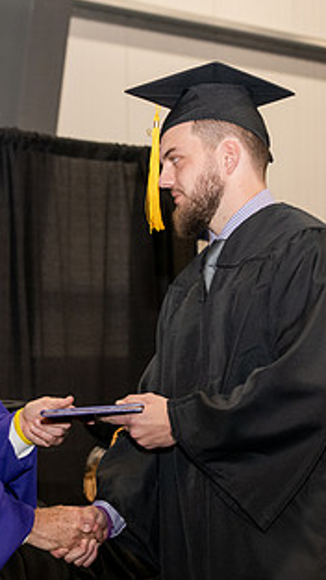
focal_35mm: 136
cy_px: 294
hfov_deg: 8.9
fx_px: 2091
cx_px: 37
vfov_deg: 15.8
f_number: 5
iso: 2000
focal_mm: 70
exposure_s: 1/200
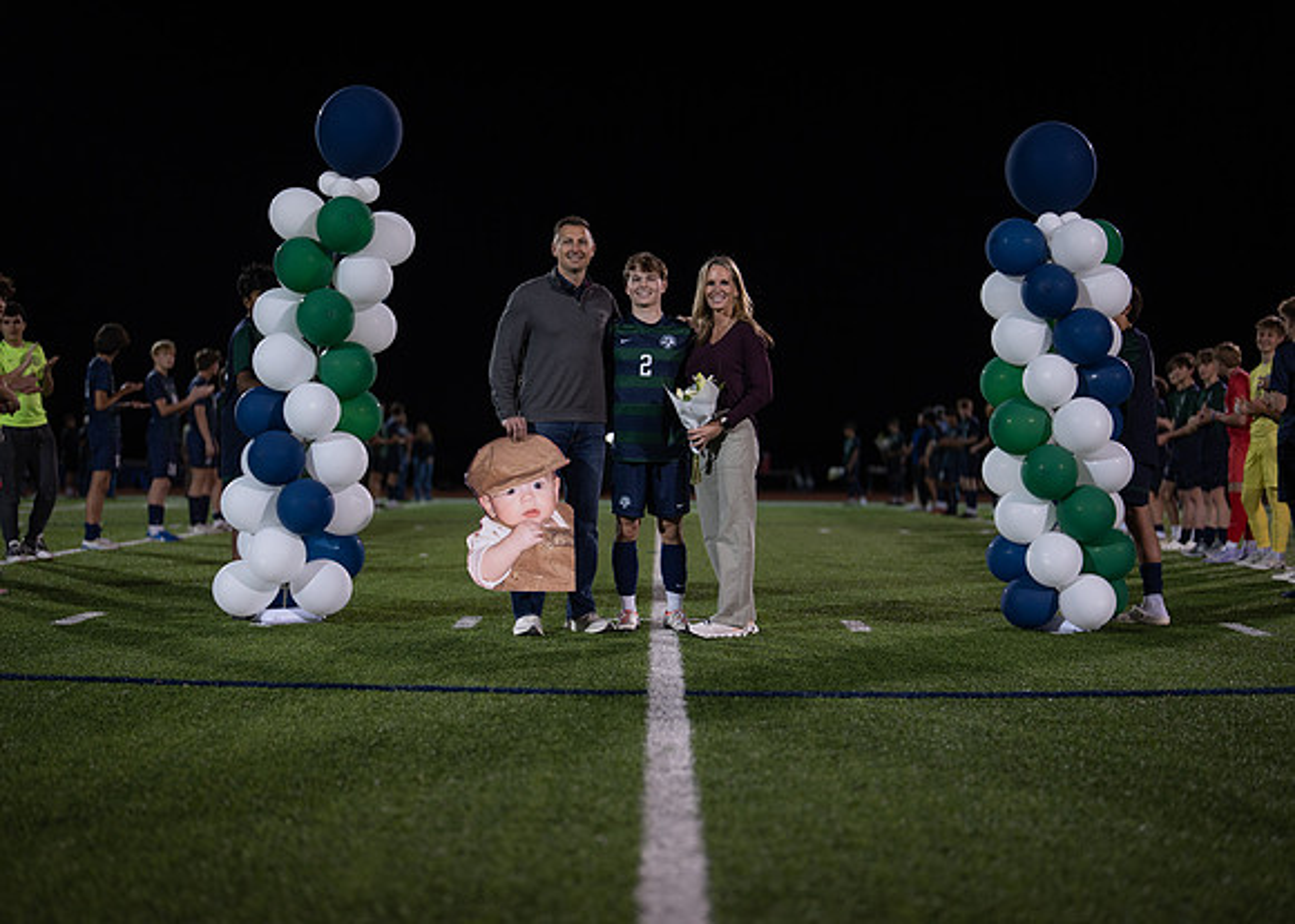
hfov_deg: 36.4
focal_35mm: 54
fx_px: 1967
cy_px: 468
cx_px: 651
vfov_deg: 26.4
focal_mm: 50
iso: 250
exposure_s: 1/640
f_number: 1.2
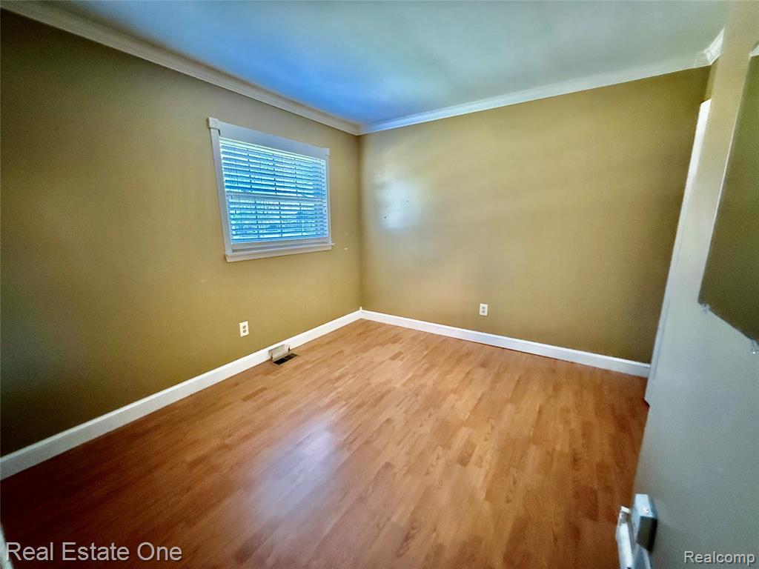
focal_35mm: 14
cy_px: 284
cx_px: 380
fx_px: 307
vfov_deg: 85.7
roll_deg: +0.5
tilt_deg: -11.8
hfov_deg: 102.1
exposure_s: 1/60
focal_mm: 2.22
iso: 1250
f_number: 2.2
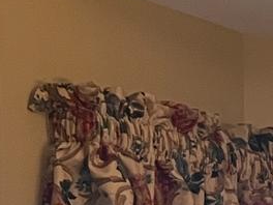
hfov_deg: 7.5
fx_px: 1593
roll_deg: +1.3
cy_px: 439
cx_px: 1018
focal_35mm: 202
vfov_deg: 7.0
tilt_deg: -2.1
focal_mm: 5.1
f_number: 1.6
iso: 160
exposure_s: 1/60
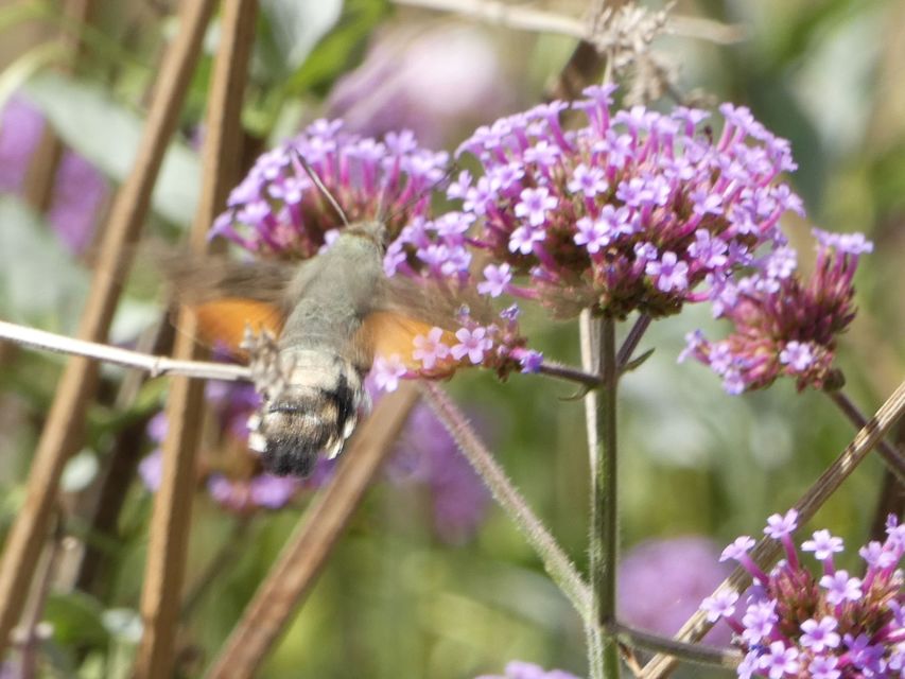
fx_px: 8864
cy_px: 340
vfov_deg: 4.4
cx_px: 452
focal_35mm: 339
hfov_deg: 5.8
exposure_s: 1/100
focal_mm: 60.8
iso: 80
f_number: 5.6
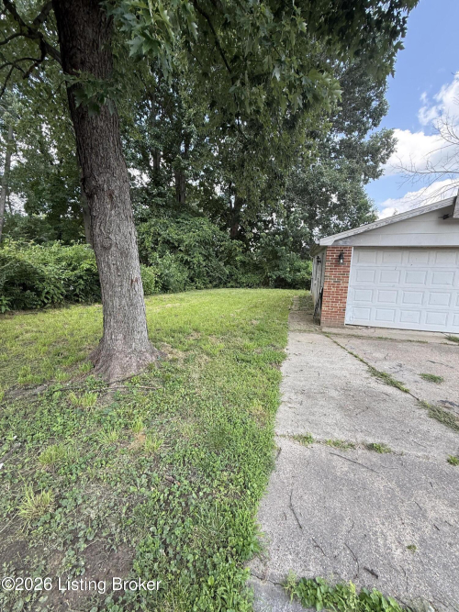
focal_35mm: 14
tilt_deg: -9.2
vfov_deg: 102.1
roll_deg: -1.1
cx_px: 230
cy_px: 306
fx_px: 248
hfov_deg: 85.7
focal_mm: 2.22
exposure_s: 1/187
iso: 50
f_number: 2.2
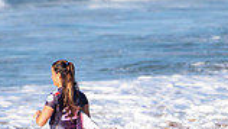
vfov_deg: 0.6
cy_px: 163
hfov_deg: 1.1
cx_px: 110
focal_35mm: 1927
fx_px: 11654
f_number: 5.6
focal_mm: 500
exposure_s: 1/1600
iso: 180
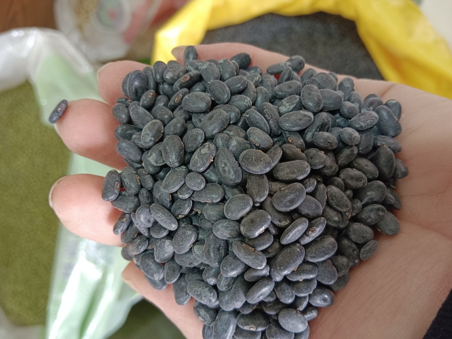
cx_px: 226
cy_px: 170
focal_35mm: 26
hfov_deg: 67.3
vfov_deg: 53.1
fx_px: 339
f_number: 1.8
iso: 1239
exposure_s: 1/50
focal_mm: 3.96
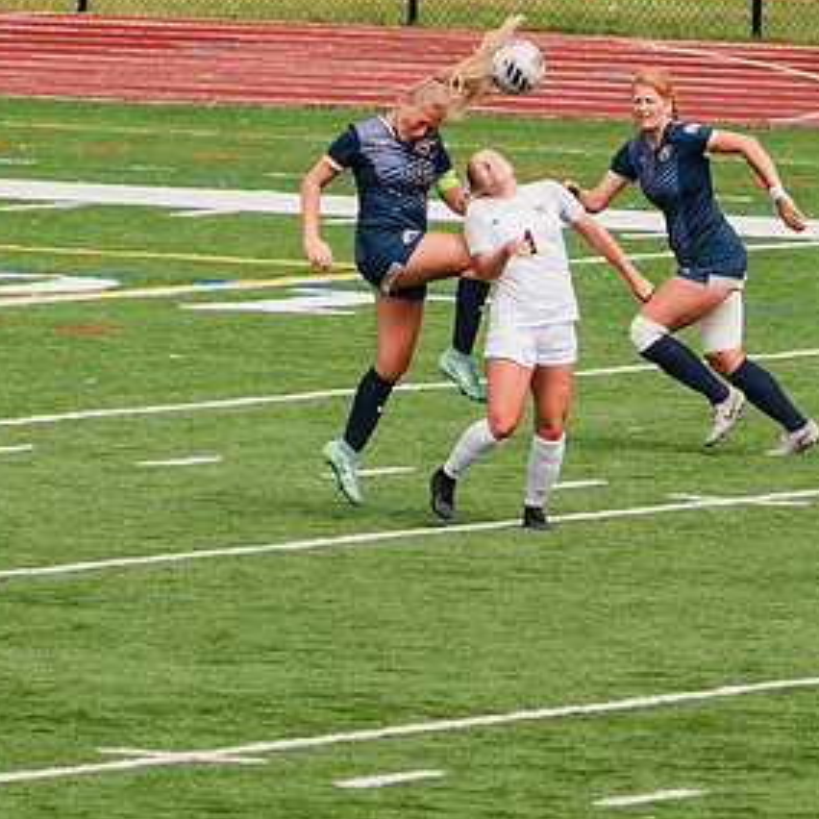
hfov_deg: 3.0
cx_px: 590
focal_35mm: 586
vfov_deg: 3.0
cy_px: 303
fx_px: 15686
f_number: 5.6
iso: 500
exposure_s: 1/1600
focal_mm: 200
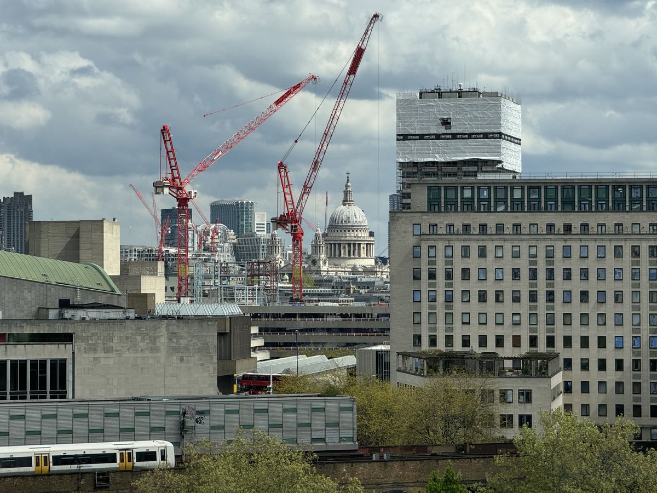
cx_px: 328
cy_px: 246
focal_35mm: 120
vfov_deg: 12.3
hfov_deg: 16.4
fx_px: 2278
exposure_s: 1/1650
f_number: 2.8
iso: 50
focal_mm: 15.66
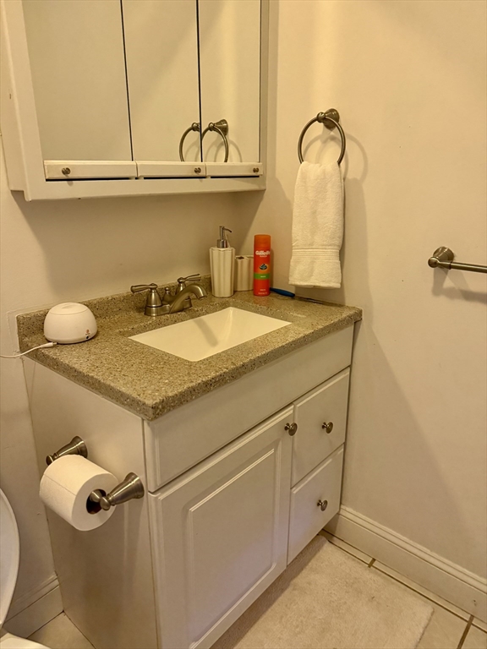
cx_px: 244
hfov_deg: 56.8
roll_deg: +0.1
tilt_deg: -16.5
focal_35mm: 24
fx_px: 450
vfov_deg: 71.6
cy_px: 324
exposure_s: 1/60
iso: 500
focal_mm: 6.76
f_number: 1.78
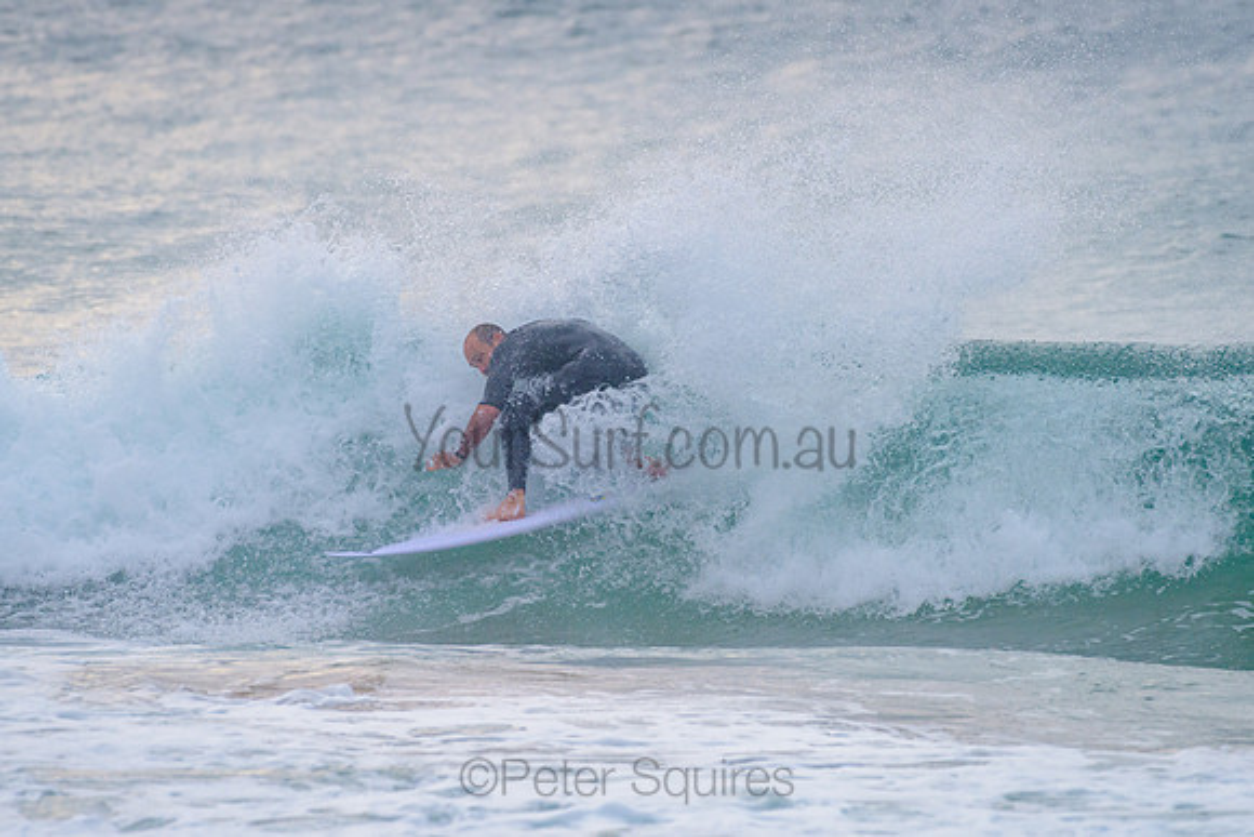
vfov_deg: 2.2
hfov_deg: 3.4
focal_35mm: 613
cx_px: 608
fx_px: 21362
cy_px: 411
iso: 500
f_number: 5.6
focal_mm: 500
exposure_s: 1/1250
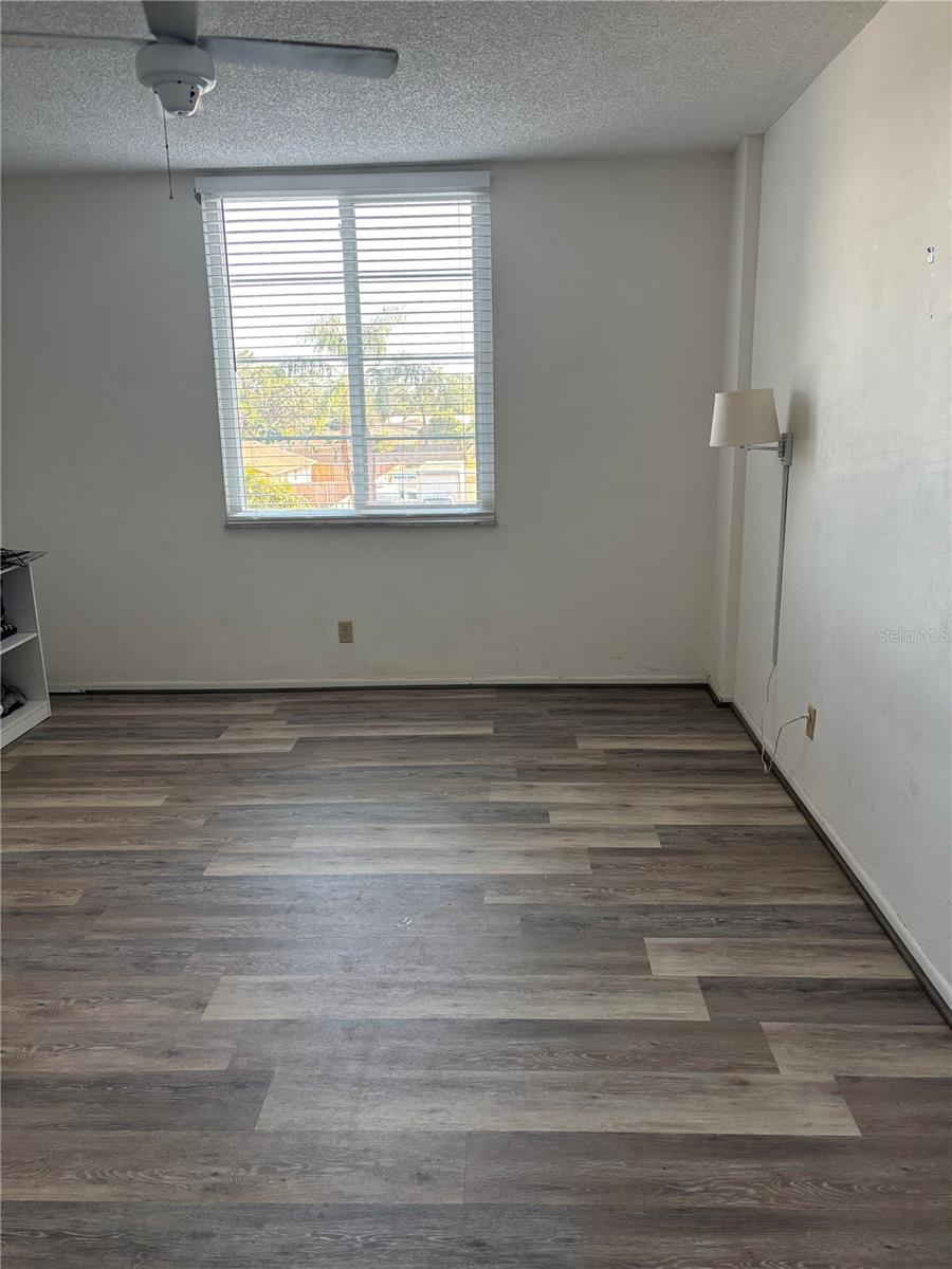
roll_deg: +0.9
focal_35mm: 26
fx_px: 953
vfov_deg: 67.3
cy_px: 634
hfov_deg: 53.1
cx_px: 476
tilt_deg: -15.1
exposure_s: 1/115
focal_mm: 5.96
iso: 125
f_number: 1.6
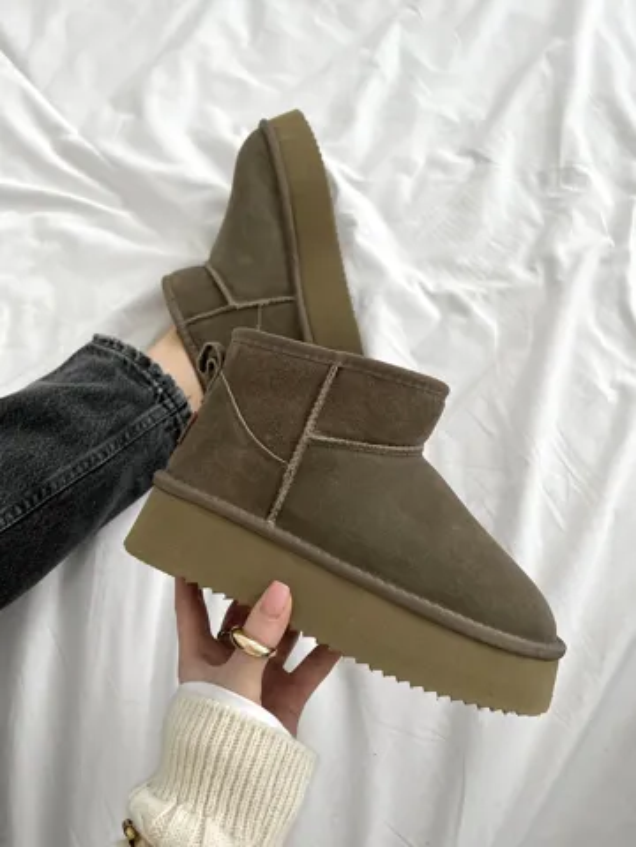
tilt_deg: -67.0
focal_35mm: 26
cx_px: 318
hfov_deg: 53.1
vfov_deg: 67.3
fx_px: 637
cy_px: 424
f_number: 1.5
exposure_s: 1/121
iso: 100
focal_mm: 5.7
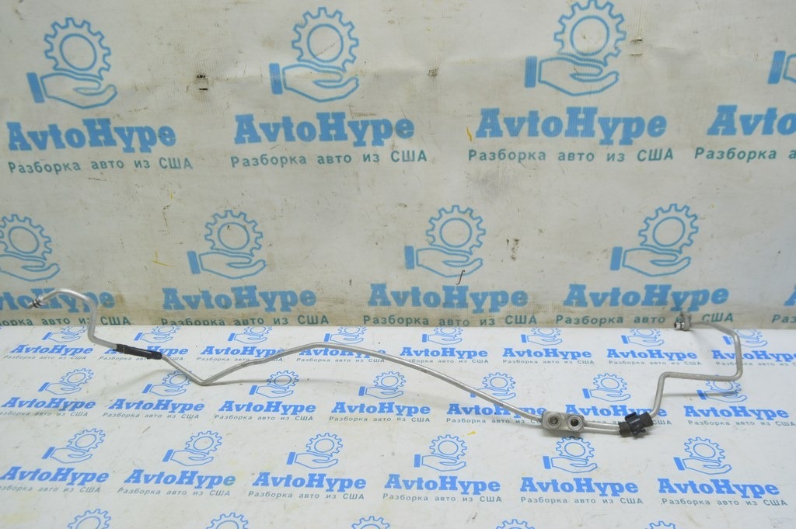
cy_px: 264
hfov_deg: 67.4
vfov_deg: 47.9
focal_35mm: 27
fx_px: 597
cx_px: 398
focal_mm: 18
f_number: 5.6
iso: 400
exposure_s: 1/20
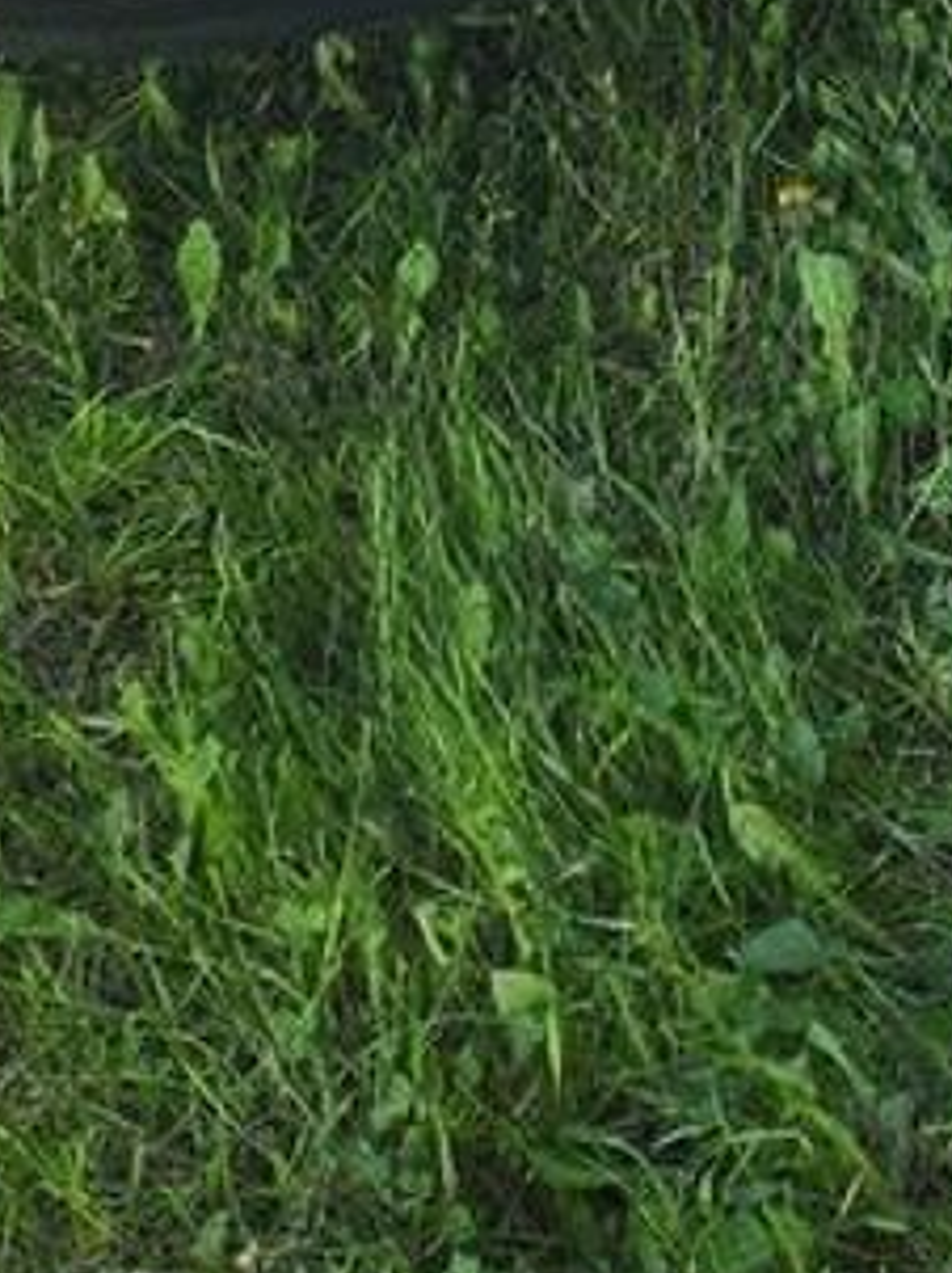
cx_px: 628
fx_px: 3892
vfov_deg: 14.7
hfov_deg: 13.9
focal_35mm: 106
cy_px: -1397
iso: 50
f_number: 1.8
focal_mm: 5
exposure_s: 1/480
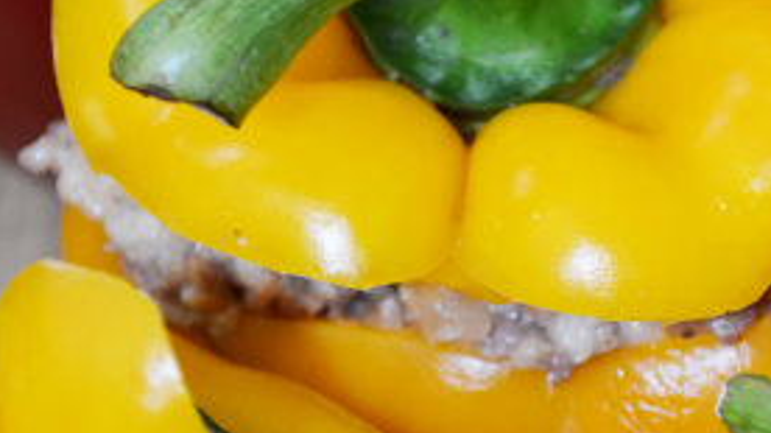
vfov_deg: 7.0
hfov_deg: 12.3
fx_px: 3556
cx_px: 557
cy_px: 288
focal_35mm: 174
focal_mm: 50
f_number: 5.6
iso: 200
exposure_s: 1/30
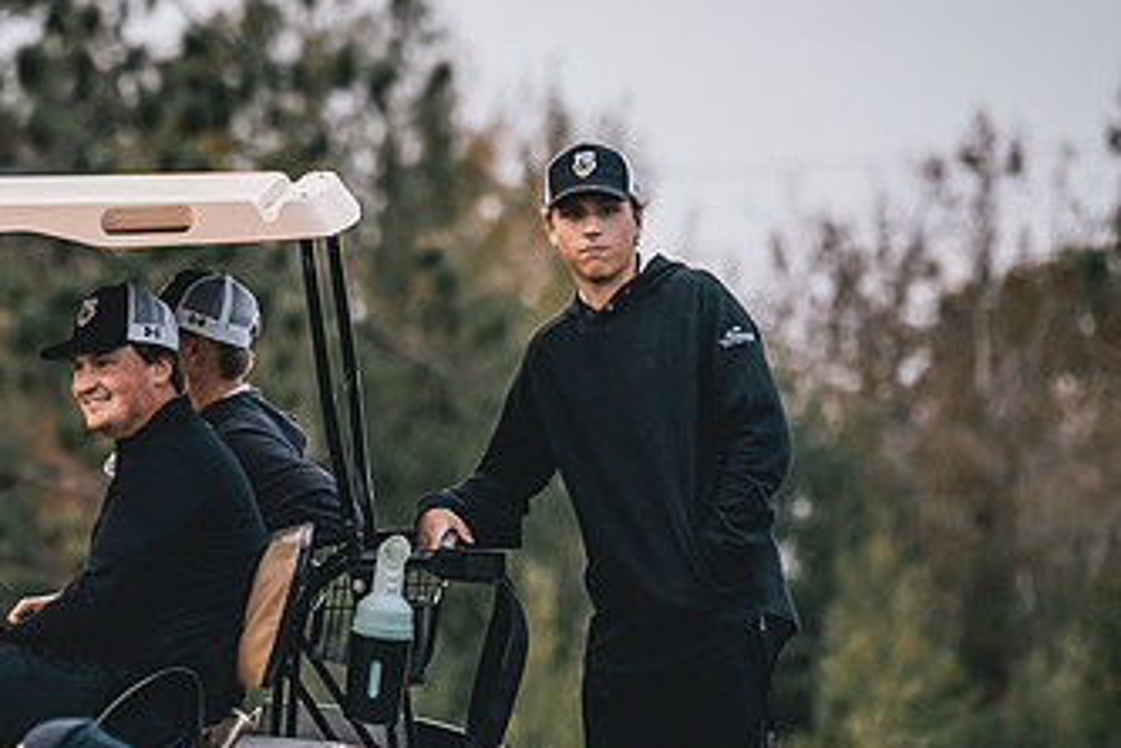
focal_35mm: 392
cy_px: 480
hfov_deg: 5.3
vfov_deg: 3.5
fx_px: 12205
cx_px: 266
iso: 500
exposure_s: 1/1250
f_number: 2.8
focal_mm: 150
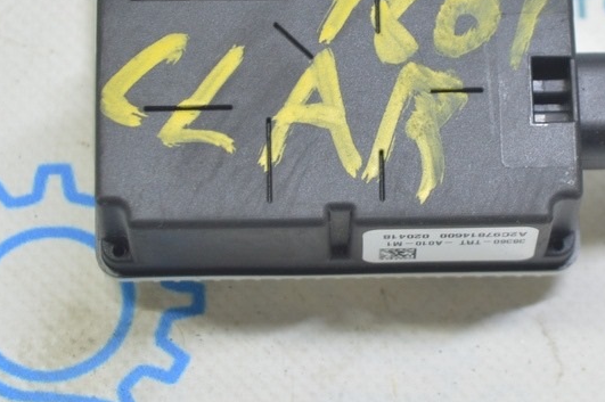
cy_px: 125
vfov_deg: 8.6
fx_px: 2669
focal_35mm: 159
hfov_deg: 12.9
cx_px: 416
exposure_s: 1/15
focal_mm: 55
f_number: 5.6
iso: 400
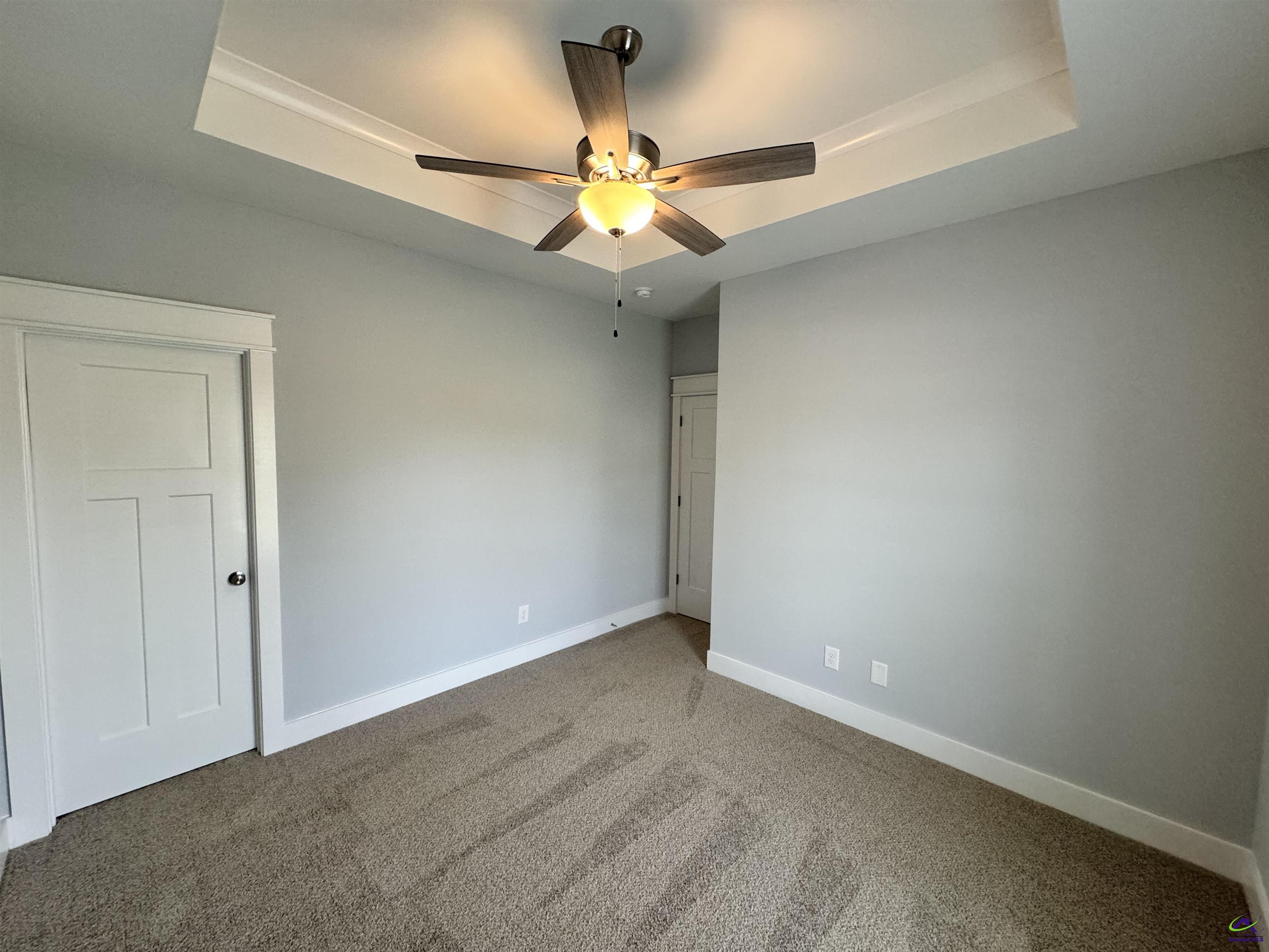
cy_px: 476
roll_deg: -0.9
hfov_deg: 102.1
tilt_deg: -3.5
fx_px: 513
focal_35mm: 14
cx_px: 634
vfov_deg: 85.7
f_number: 2.2
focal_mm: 2.22
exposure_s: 1/120
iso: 250
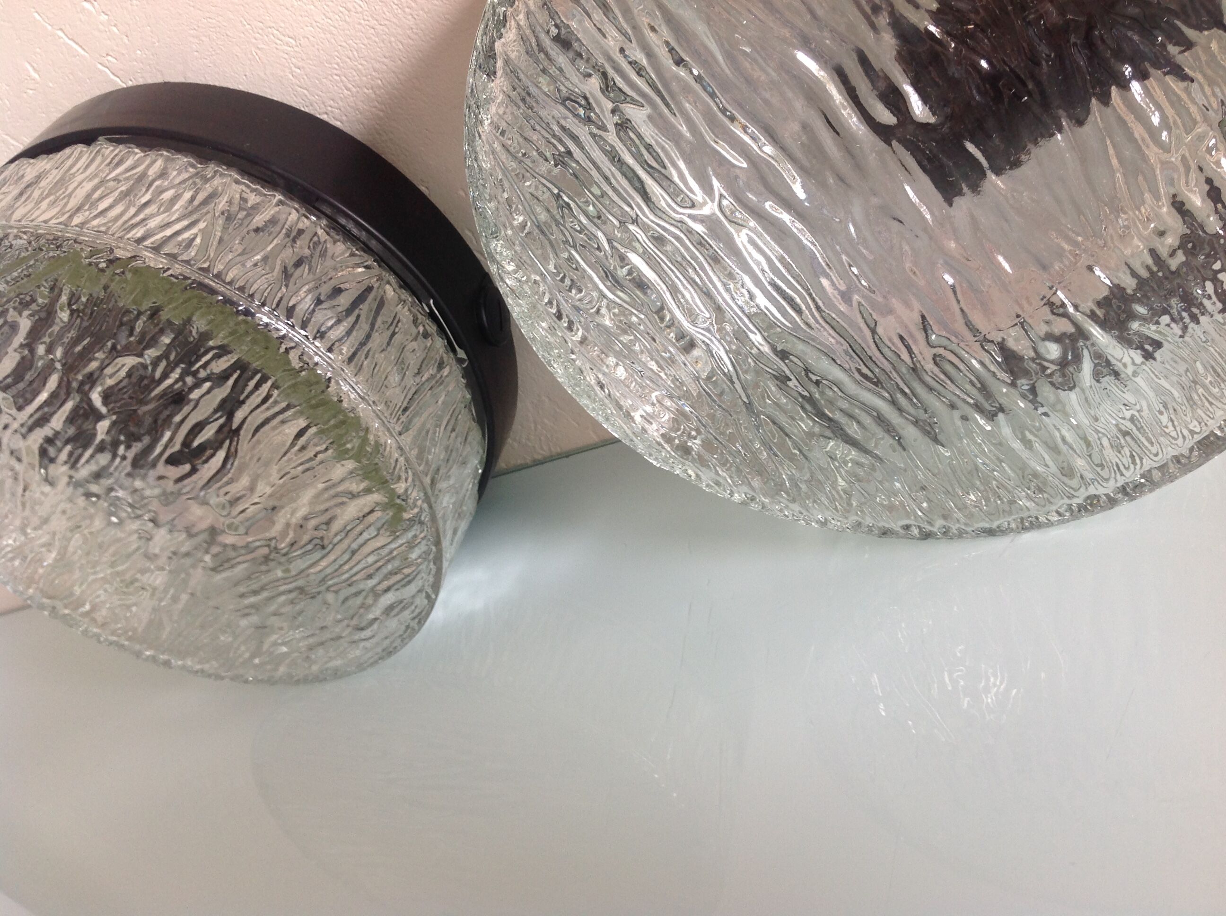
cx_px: 613
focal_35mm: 35
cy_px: 458
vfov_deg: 40.6
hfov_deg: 52.7
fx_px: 1238
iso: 50
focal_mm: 4.28
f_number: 2.4
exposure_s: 1/17
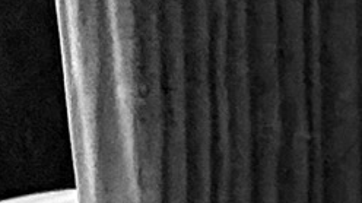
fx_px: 2589
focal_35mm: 270
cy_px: -1142
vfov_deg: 3.6
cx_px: 1068
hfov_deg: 7.2
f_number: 1.9
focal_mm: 2.69
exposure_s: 1/60
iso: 80
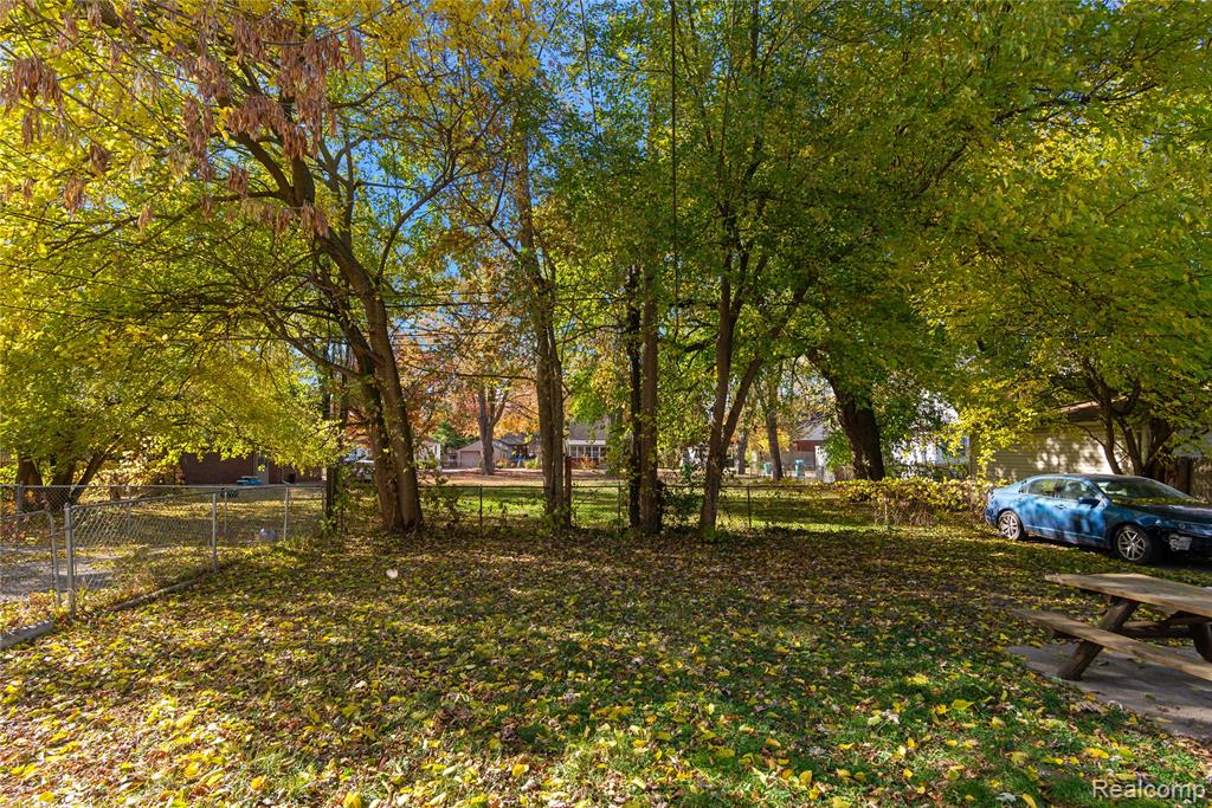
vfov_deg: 70.5
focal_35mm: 17
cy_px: 404
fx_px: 572
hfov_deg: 93.3
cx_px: 606
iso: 320
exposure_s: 1/200
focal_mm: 17
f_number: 9
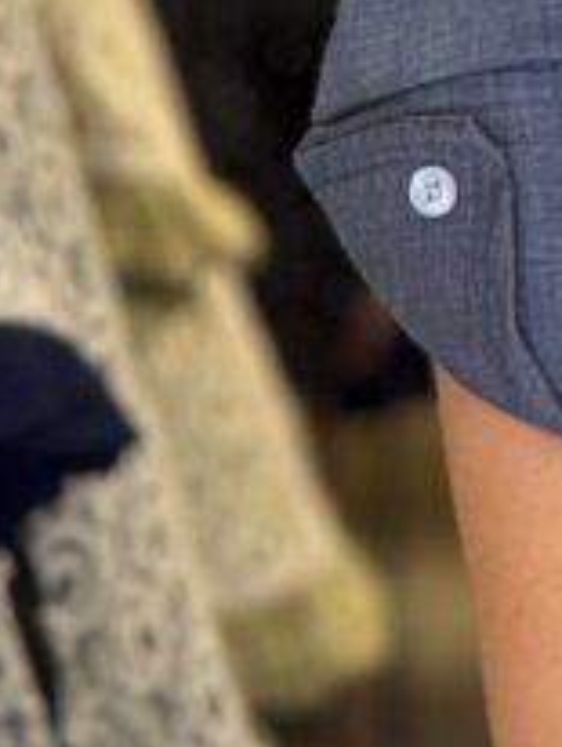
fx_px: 20133
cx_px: 1381
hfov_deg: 1.6
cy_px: 109
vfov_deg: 2.1
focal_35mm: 932
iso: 64
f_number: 2.8
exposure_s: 1/144
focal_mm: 15.66
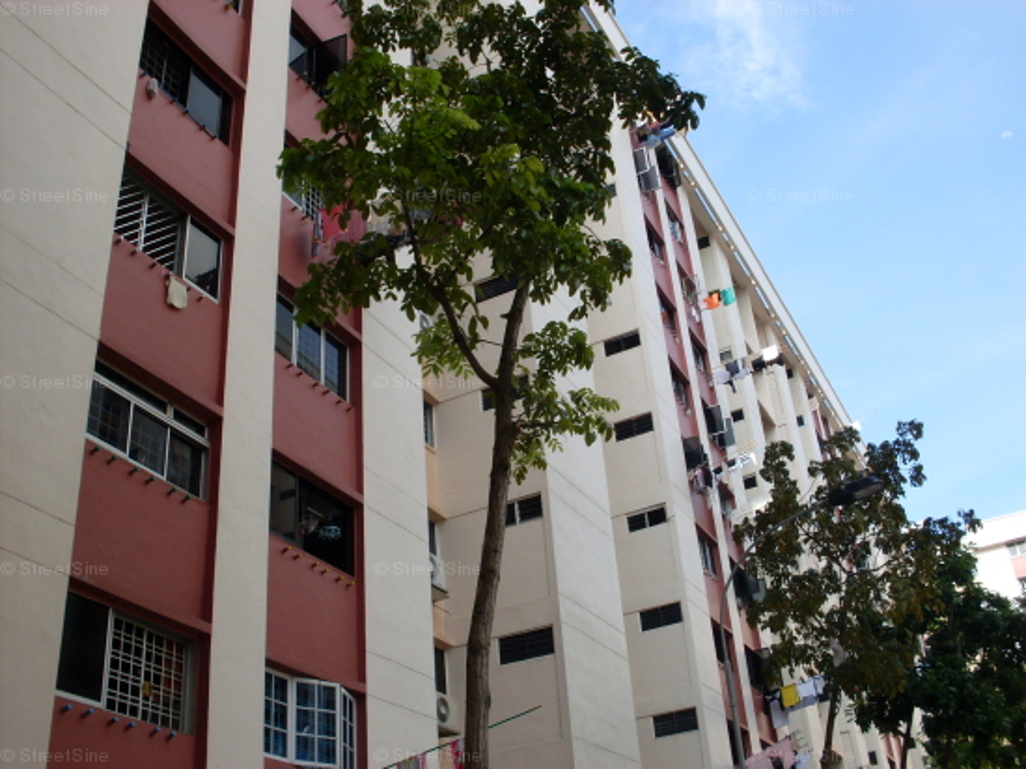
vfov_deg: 37.7
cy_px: 384
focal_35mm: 38
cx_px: 513
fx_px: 1126
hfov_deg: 49.0
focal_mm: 6.3
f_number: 8.4
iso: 80
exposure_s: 1/90
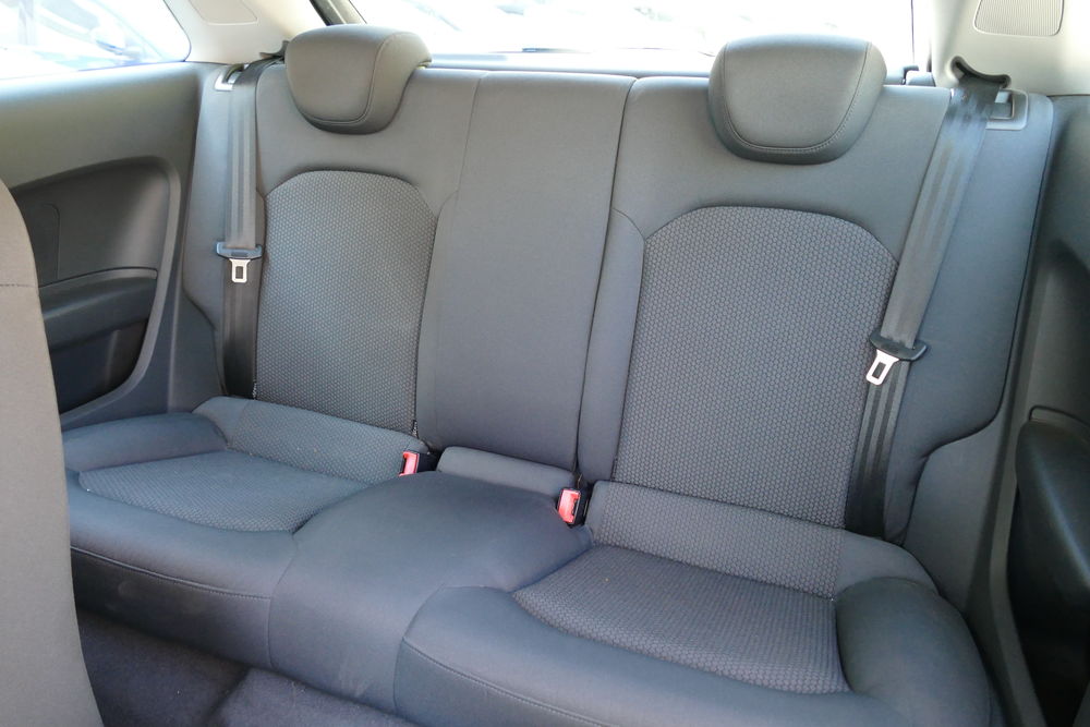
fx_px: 757
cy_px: 364
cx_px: 545
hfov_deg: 71.5
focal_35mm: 25
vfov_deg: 51.3
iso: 1000
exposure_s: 1/60
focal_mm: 9.12
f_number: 2.8
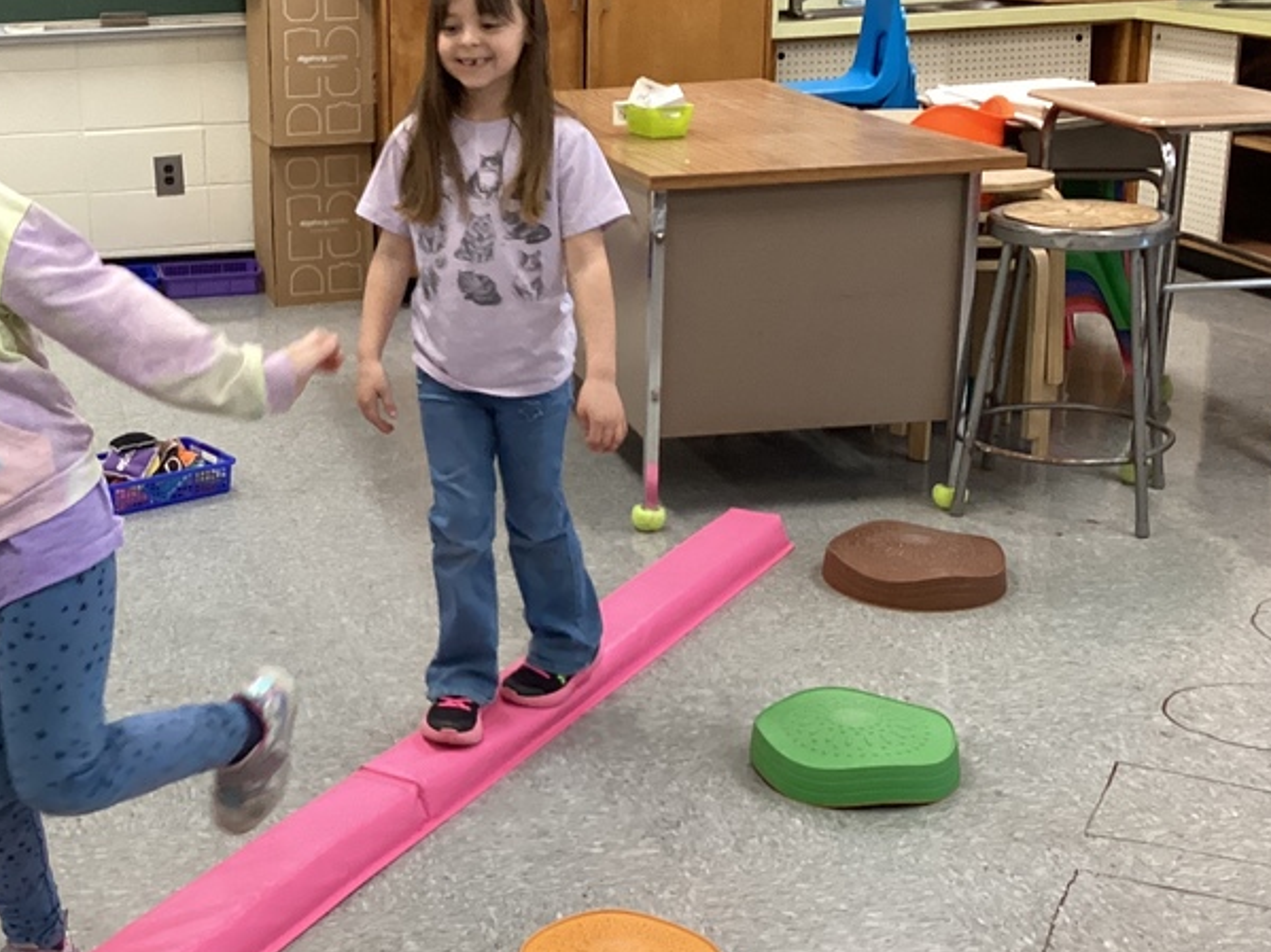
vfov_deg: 27.5
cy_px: 437
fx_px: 1946
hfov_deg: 35.2
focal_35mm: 53
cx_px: 280
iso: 200
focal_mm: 3.3
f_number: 2.4
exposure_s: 1/60
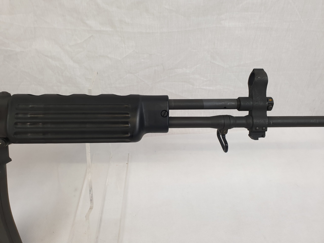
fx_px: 243
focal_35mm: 26
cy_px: 122
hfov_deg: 67.3
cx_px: 162
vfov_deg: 53.1
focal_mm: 4.3
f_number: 2.4
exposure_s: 1/50
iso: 64
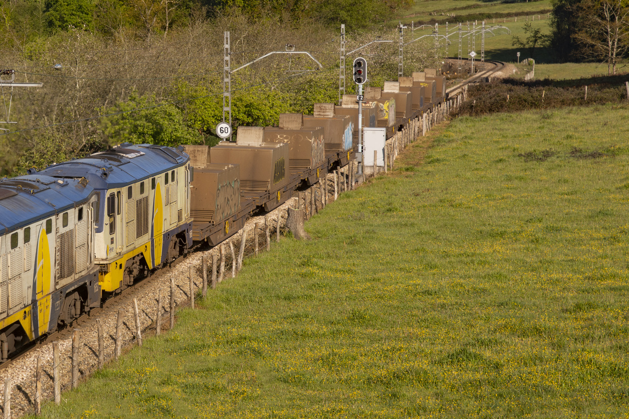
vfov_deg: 10.0
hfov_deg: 14.9
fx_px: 2391
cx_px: 130
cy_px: 153
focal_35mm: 137
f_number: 7.1
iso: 160
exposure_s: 1/640
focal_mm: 55
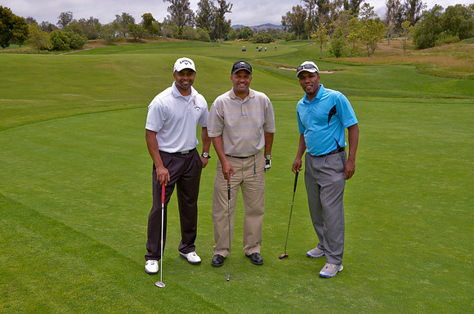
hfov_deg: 53.2
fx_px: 473
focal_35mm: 36
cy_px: 157
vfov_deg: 36.7
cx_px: 237
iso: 200
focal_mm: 24
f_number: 11
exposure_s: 1/200
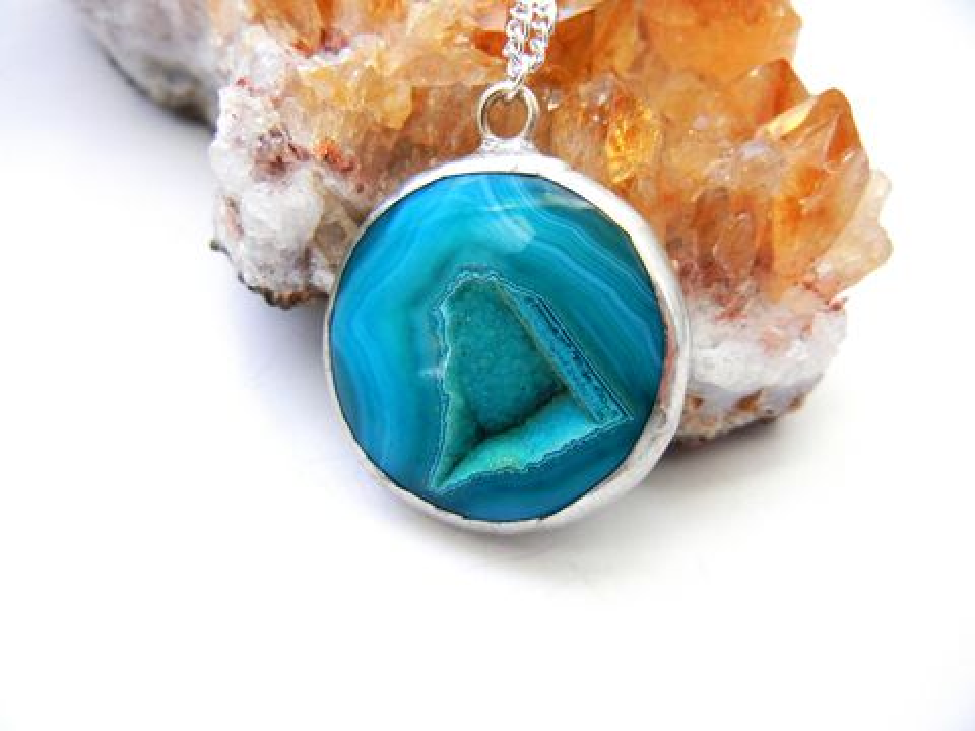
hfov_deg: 60.0
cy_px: 366
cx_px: 488
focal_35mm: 30
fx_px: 845
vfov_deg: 46.8
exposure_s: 1/30
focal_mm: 5.4
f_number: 3.5
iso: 387
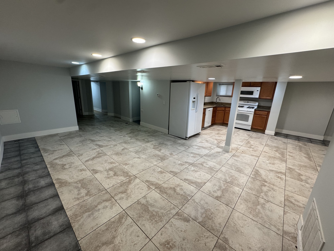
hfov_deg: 102.1
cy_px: 126
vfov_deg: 85.7
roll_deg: -2.6
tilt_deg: -15.0
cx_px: 167
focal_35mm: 14
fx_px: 135
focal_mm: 2.22
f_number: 2.2
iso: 160
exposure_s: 1/60
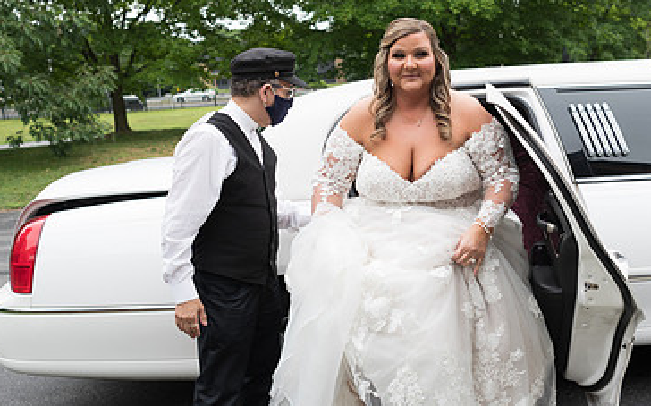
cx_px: 393
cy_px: 201
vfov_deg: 32.7
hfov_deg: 50.1
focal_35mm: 39
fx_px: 692
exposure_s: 1/250
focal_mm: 24
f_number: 3.2
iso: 64
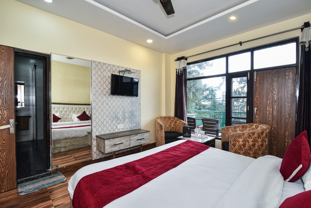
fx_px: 138
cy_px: 104
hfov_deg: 96.7
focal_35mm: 16
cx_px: 156
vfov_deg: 73.8
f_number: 8
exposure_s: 1/100
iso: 800
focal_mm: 16
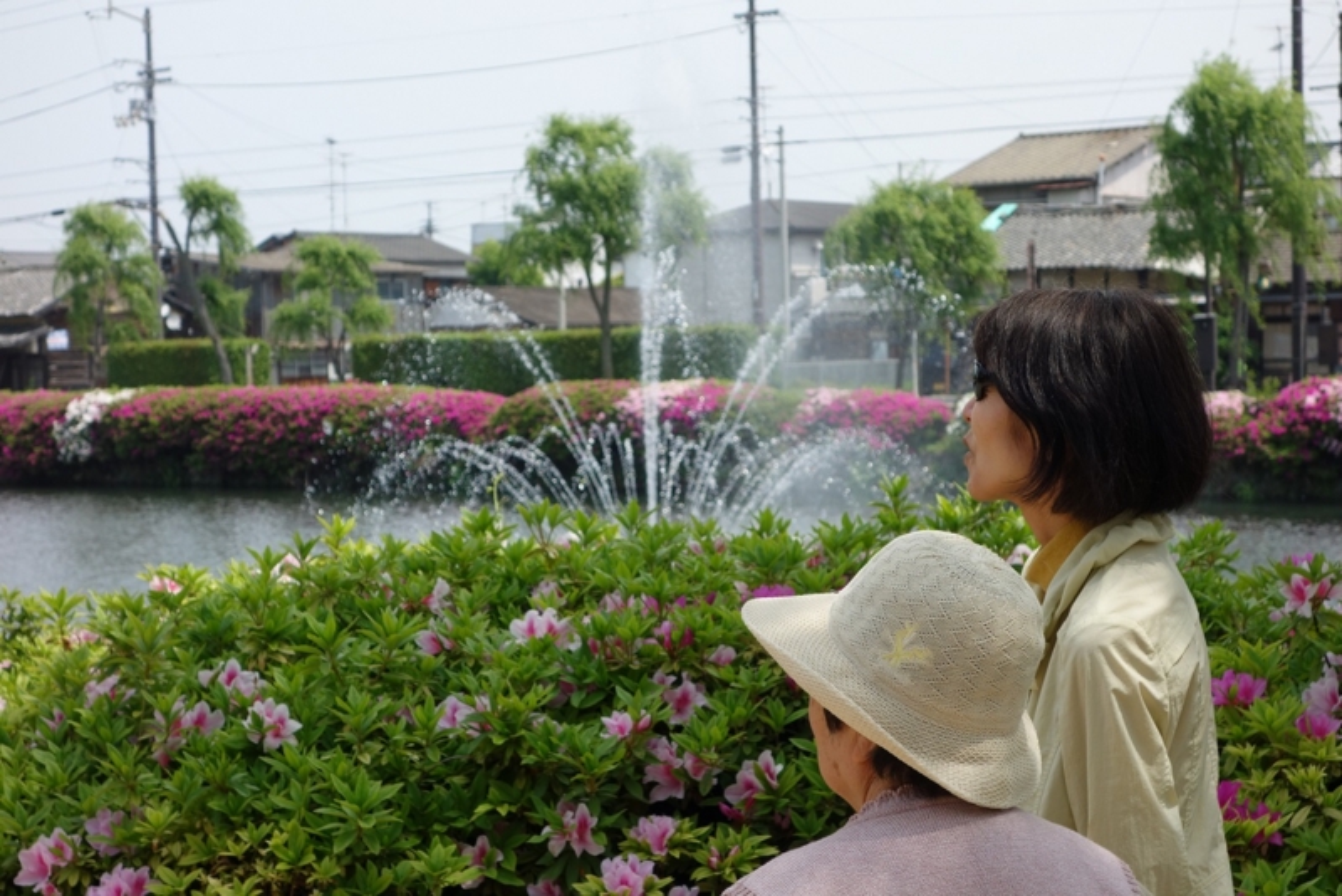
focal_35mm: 72
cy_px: 448
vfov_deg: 18.9
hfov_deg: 28.1
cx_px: 671
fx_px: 2685
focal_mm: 26.89
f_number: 5.6
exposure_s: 1/400
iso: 125
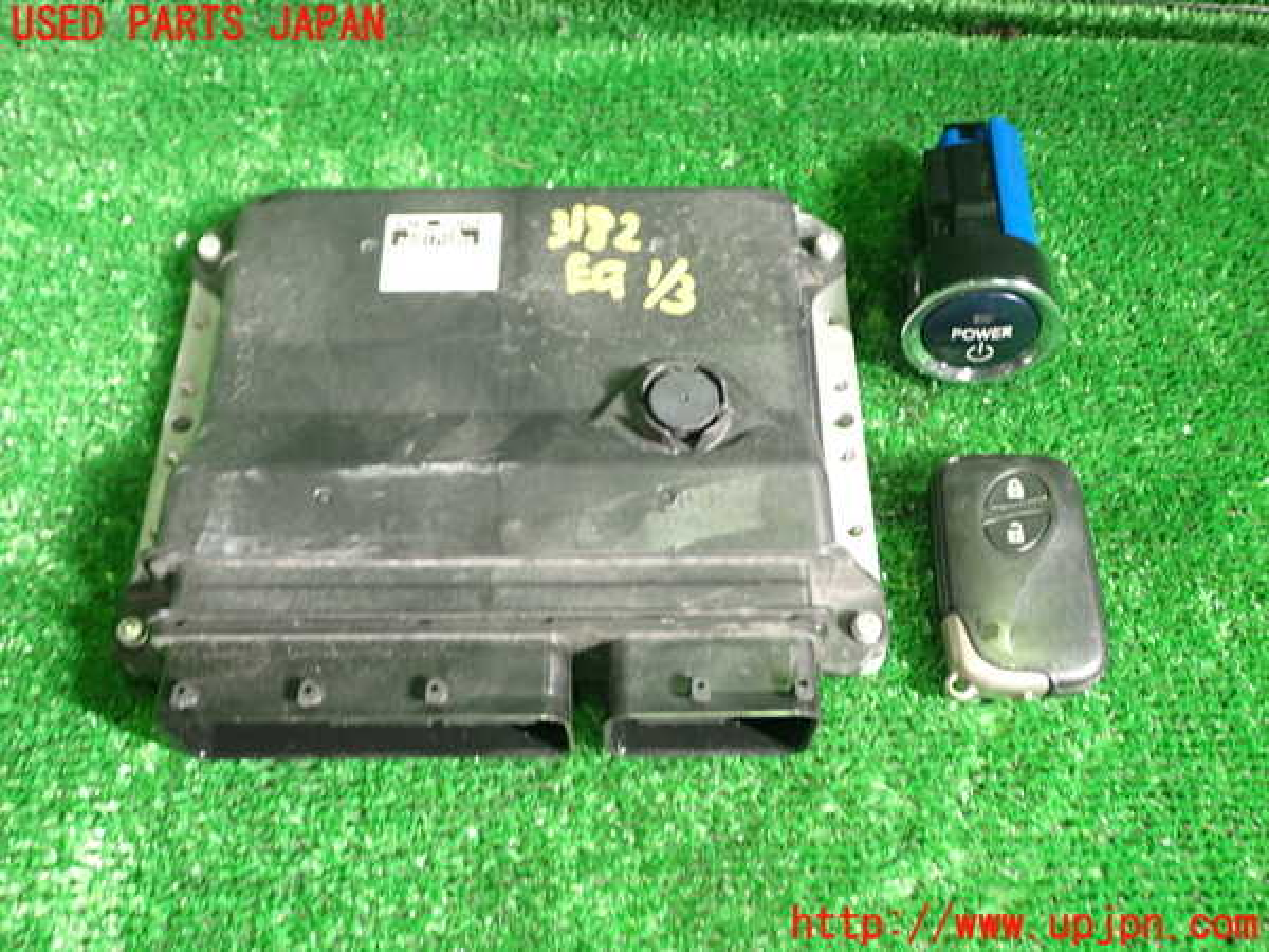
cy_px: 476
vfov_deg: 44.2
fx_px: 1173
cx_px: 634
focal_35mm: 32
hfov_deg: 56.8
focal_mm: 5.79
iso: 250
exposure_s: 1/30
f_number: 2.4
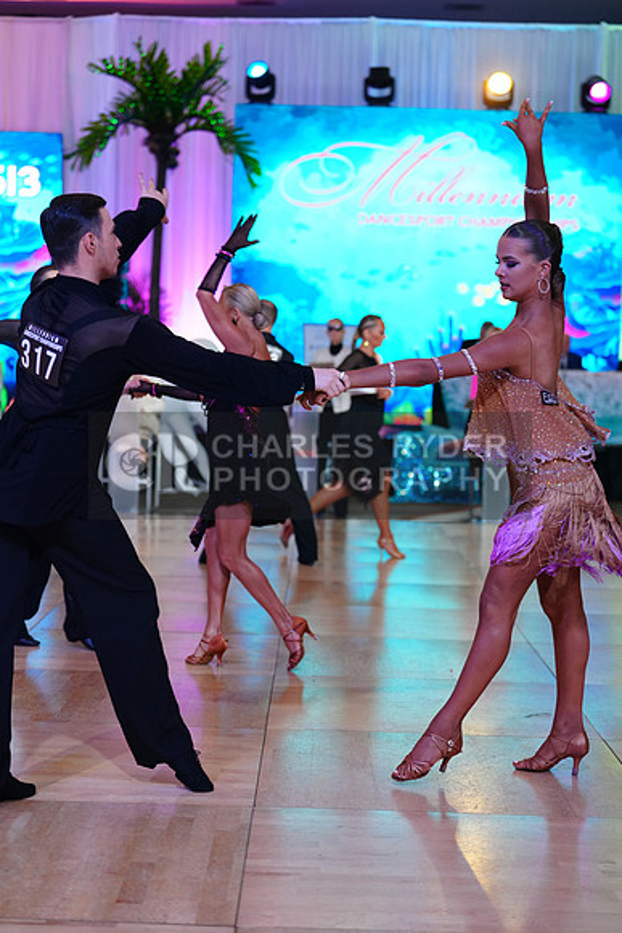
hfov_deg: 19.5
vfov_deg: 28.8
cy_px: 466
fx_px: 1813
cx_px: 311
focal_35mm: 70
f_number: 2.8
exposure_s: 1/320
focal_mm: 70
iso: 1000
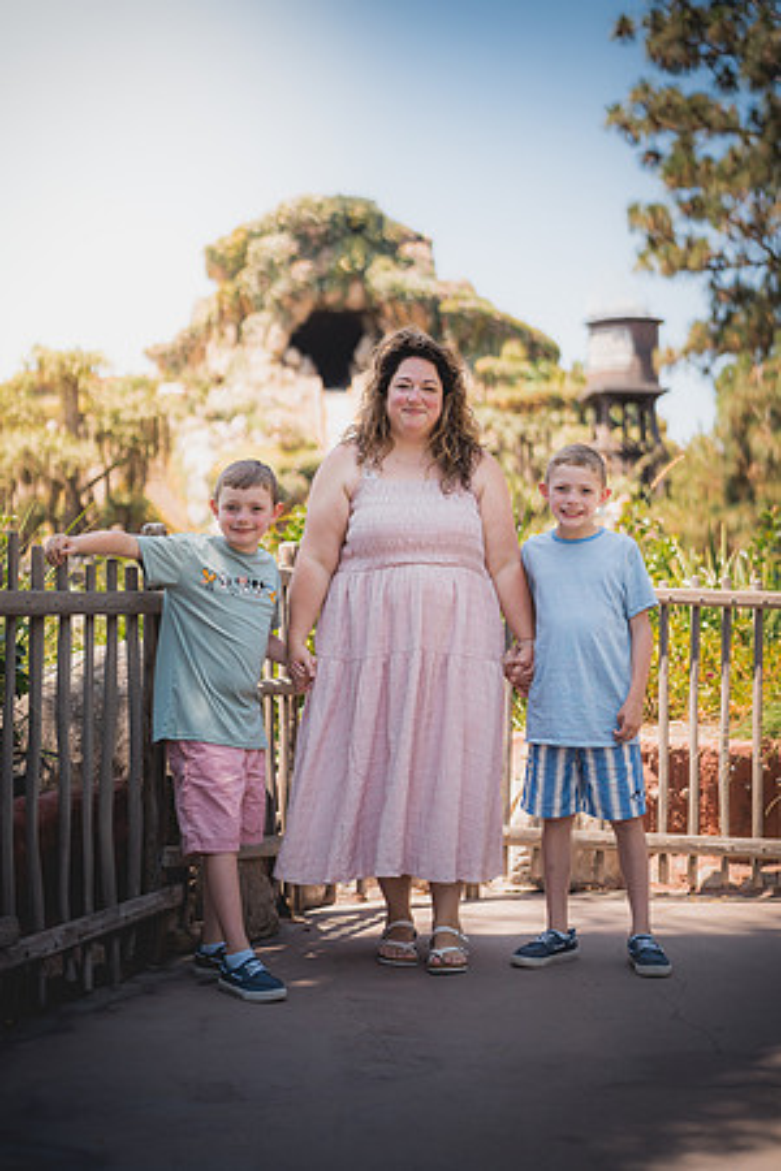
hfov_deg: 27.0
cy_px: 586
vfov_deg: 39.6
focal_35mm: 50
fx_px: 1627
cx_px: 390
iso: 200
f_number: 1.4
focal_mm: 50
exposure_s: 1/4000
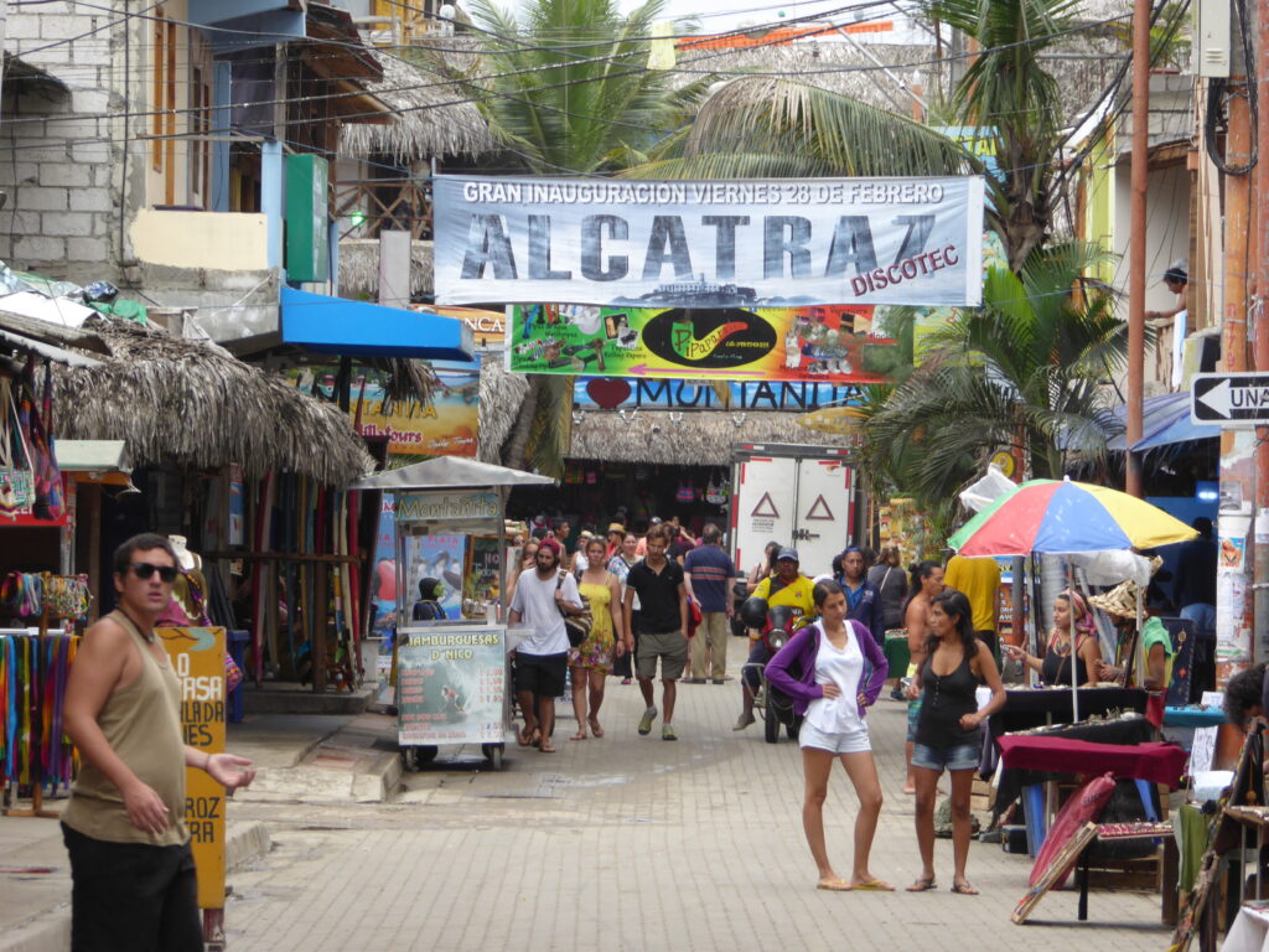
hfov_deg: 8.9
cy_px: 476
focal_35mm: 222
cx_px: 634
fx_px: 8138
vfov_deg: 6.7
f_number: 5.6
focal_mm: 35.8
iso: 125
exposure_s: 1/80
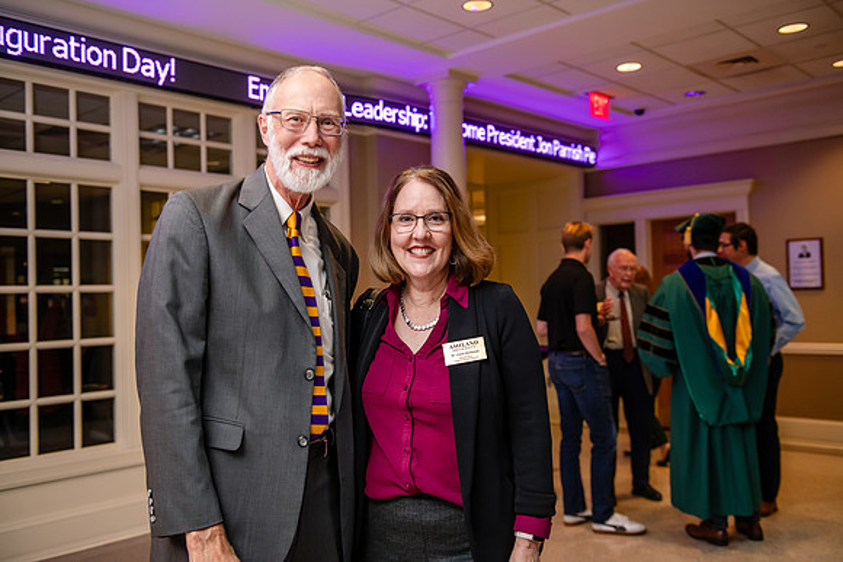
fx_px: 820
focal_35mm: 35
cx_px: 422
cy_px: 281
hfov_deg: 54.4
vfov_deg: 37.9
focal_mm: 35
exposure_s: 1/200
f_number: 3.2
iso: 1600
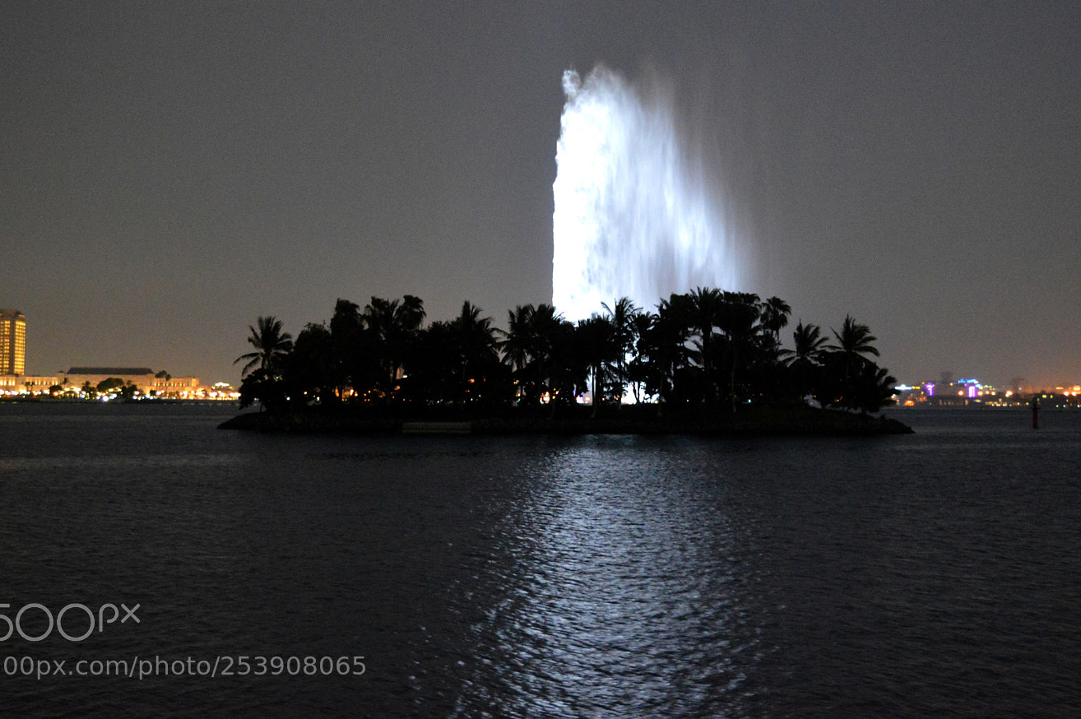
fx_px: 1699
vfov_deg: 23.9
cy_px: 293
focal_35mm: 57
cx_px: 594
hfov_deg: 35.3
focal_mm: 31
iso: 3200
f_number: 4.2
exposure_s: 1/10
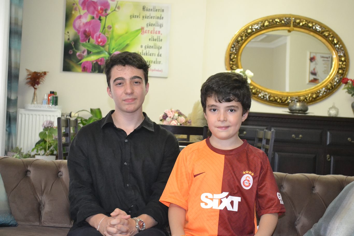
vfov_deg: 20.6
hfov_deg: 30.5
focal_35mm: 66
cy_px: 118
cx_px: 177
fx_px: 649
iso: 3200
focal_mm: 44
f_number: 5.3
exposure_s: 1/60
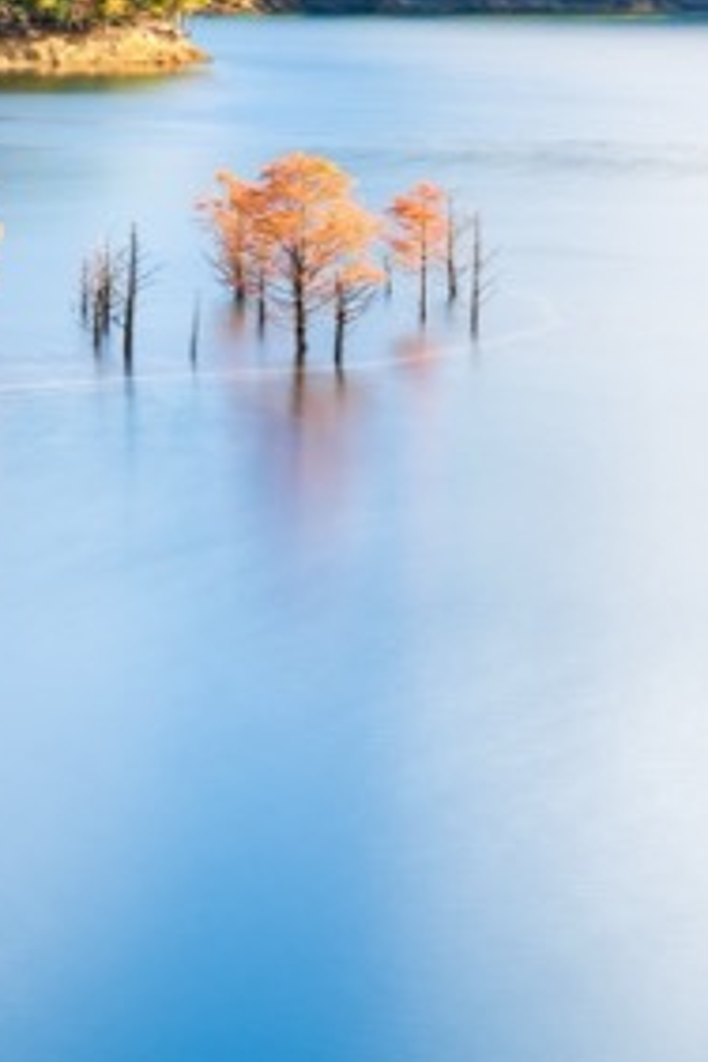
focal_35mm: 128
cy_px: -237
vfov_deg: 15.4
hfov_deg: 10.7
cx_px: 456
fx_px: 3776
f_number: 8
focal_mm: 50
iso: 100
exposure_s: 30
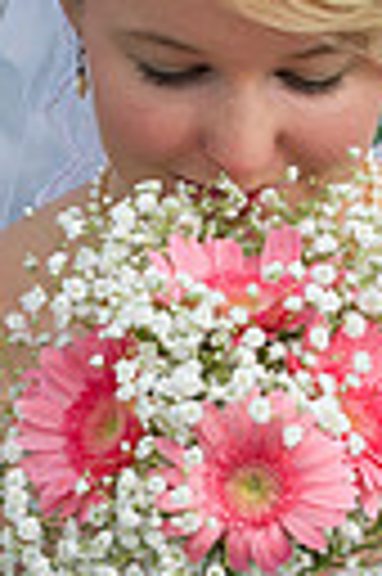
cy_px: 472
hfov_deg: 3.7
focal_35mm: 369
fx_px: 5889
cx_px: 222
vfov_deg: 5.6
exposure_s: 1/200
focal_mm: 105
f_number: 6.3
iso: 160
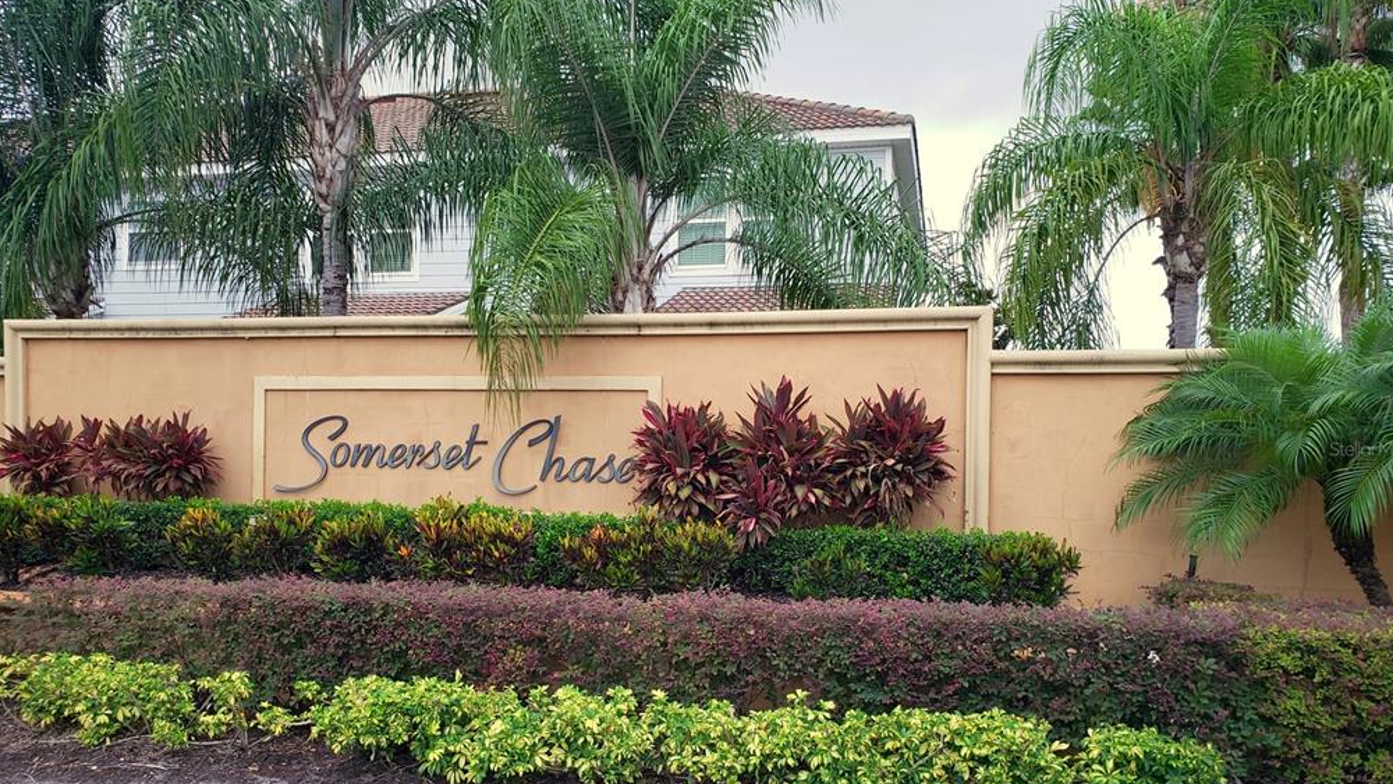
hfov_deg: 66.1
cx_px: 701
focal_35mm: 29
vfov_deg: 40.1
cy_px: 448
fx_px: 1071
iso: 125
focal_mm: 4.3
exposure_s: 1/60
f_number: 2.4
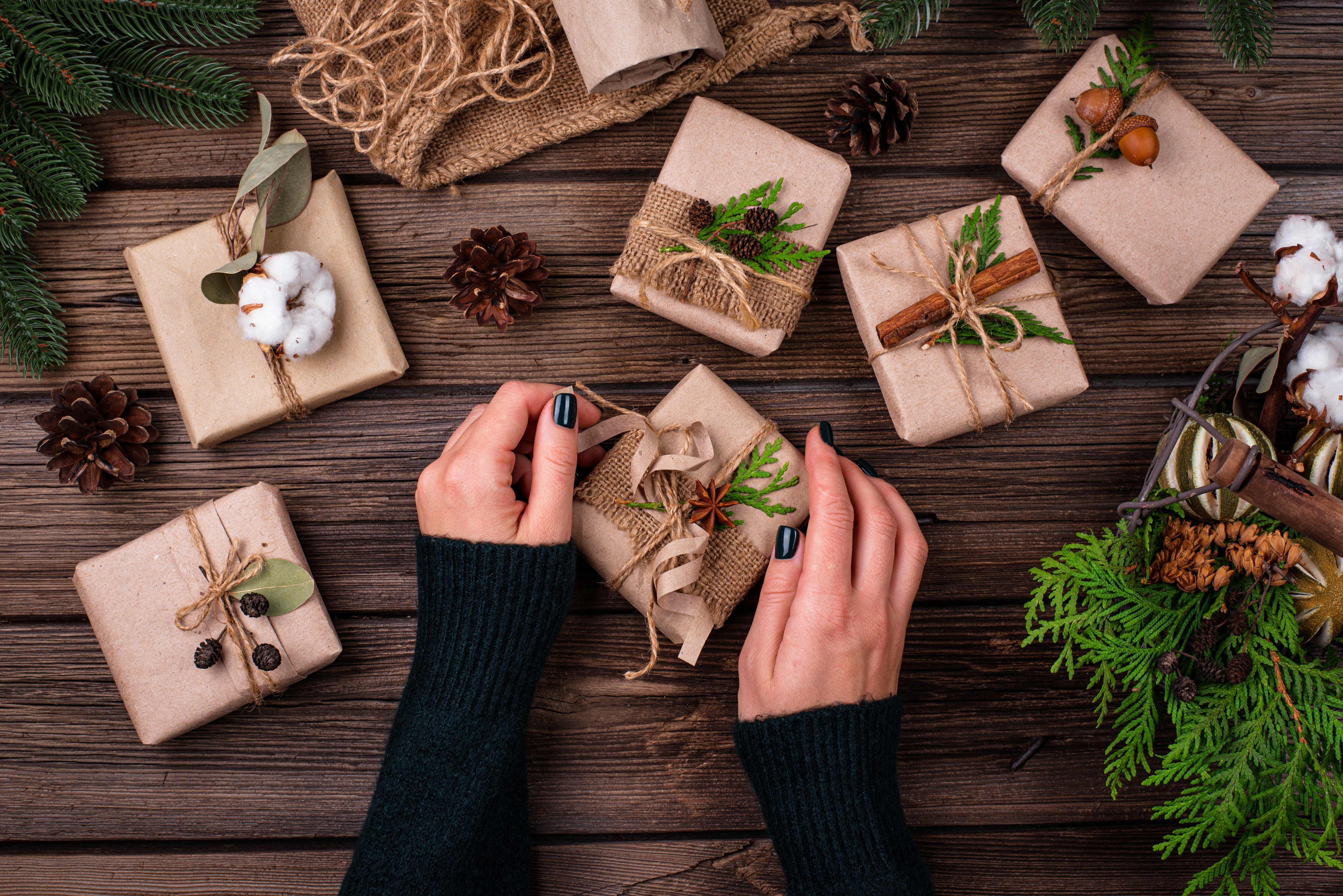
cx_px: 672
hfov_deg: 39.6
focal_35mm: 50
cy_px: 448
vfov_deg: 27.0
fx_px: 1866
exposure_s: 1/100
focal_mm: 50
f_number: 9
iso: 100
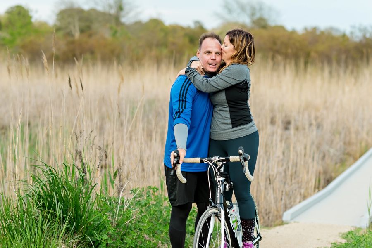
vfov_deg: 16.1
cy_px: 124
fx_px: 879
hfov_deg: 23.9
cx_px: 186
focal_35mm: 85
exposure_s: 1/2000
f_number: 2.8
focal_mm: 85
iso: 800
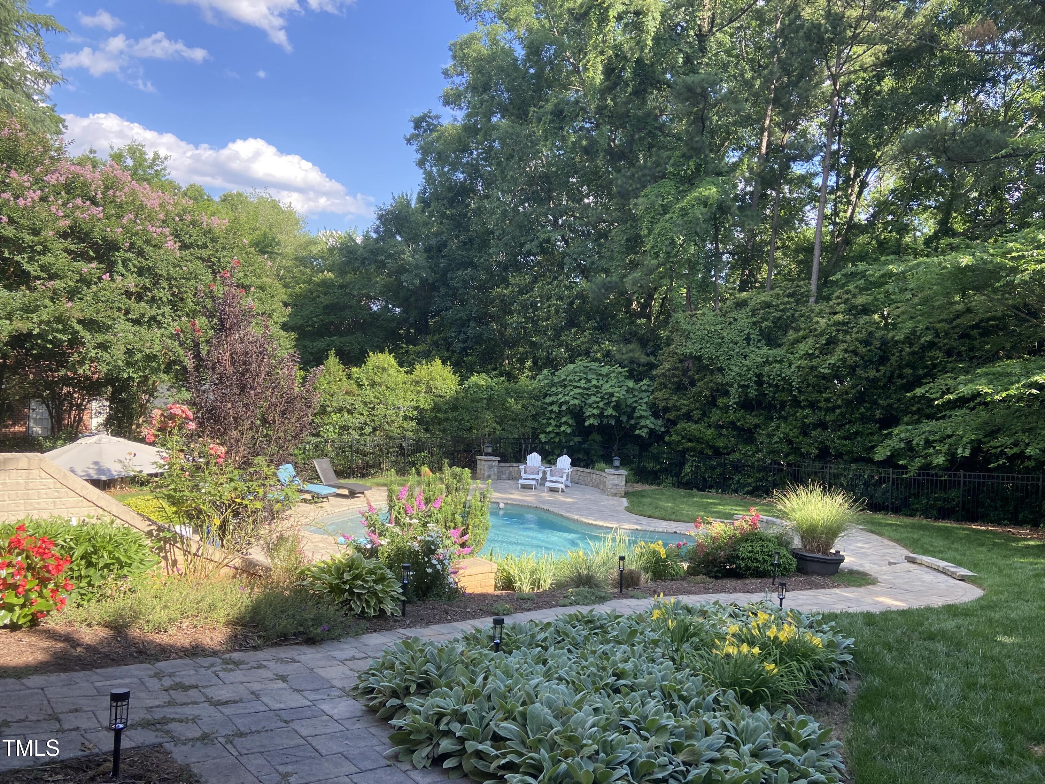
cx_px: 522
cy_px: 392
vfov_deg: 53.1
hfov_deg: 67.3
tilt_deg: -2.5
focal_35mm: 26
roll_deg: -2.6
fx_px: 785
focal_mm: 4.25
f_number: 1.8
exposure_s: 1/534
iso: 32
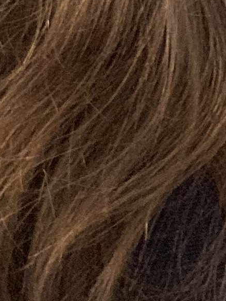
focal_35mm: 169
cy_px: -477
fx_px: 1471
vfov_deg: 9.9
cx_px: 379
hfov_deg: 8.5
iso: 320
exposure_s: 1/43
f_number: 2.2
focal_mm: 2.87
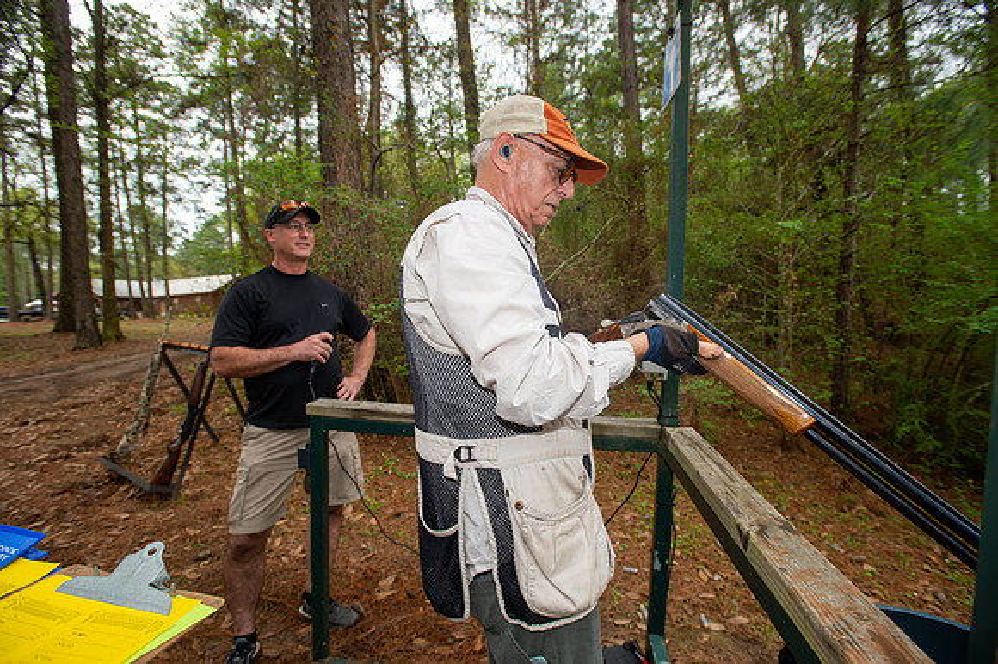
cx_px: 499
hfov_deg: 93.3
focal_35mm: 17
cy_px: 332
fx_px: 471
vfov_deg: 70.4
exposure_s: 1/125
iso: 125
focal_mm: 17
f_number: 5
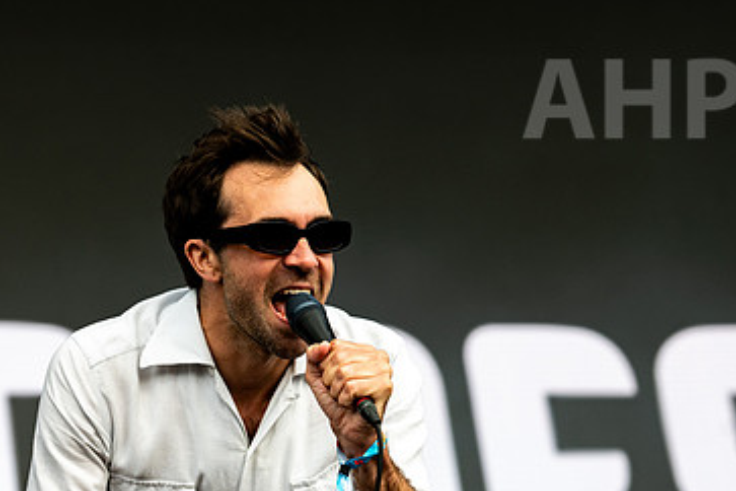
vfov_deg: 8.2
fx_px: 3434
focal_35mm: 168
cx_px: 247
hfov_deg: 12.2
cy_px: 340
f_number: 5
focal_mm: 105
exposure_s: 1/1250
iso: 250
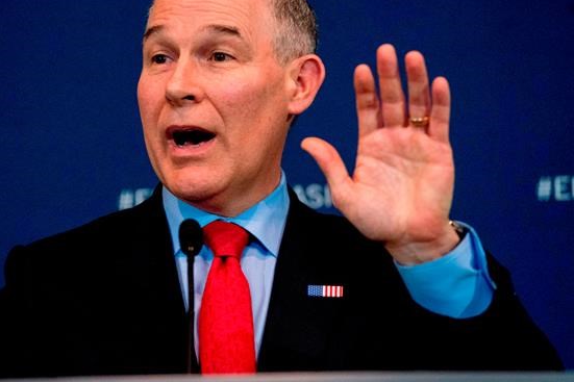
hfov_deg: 10.8
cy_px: 159
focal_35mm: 191
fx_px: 3044
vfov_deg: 7.2
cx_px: 238
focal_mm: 162
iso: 8000
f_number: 5
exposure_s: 1/160
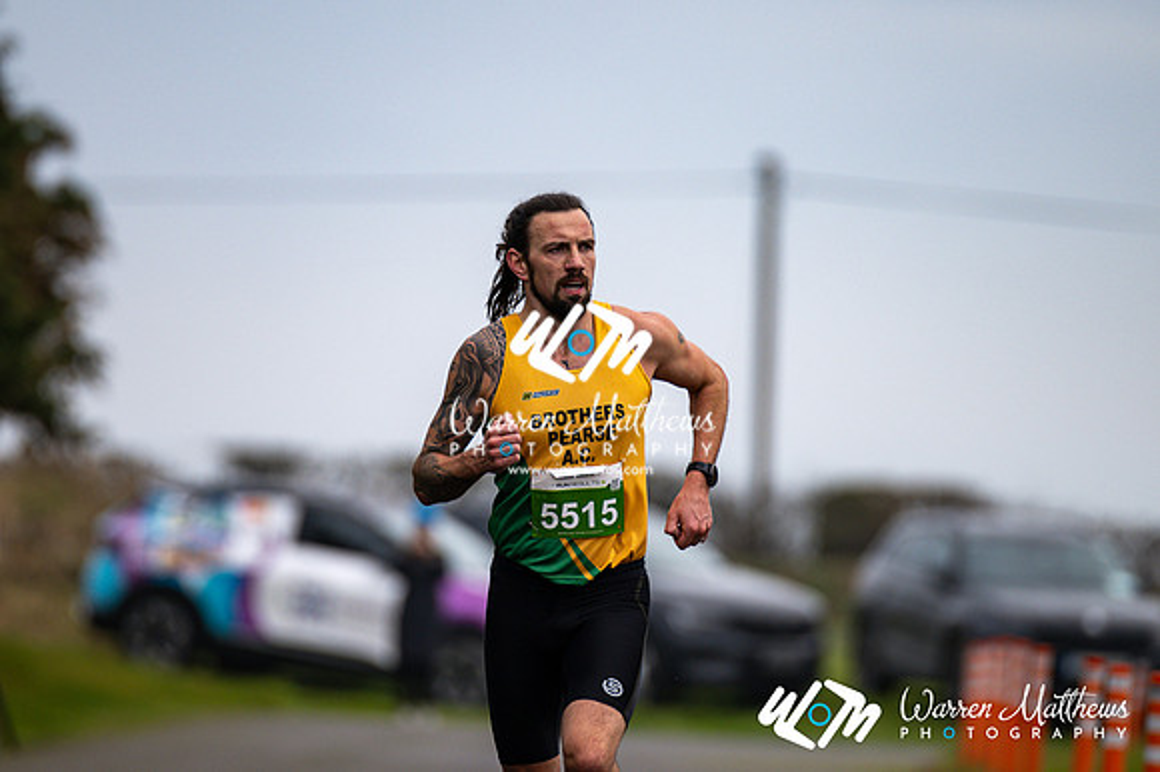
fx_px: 14491
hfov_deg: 4.6
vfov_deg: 3.1
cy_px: 386
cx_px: 580
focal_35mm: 450
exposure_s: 1/1600
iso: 250
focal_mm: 300
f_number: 2.8
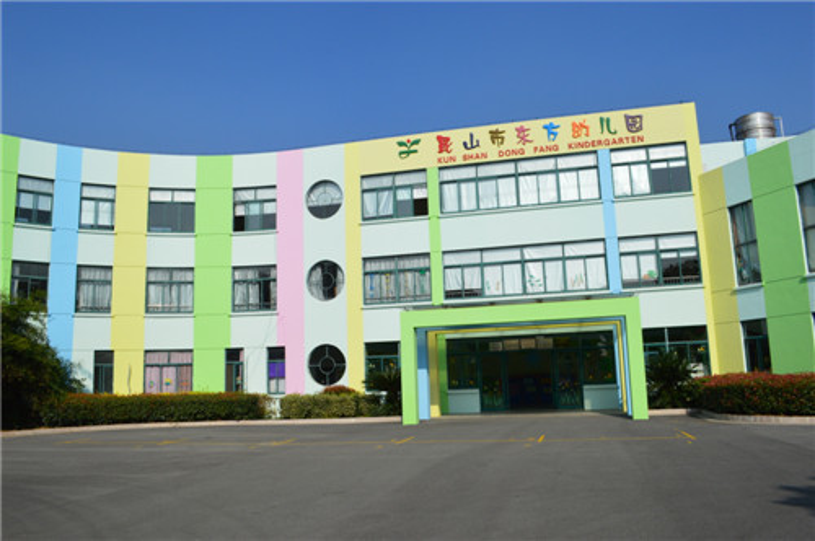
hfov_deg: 67.4
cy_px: 270
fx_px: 610
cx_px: 408
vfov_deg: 47.8
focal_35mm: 27
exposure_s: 1/500
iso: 250
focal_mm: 18
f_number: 11
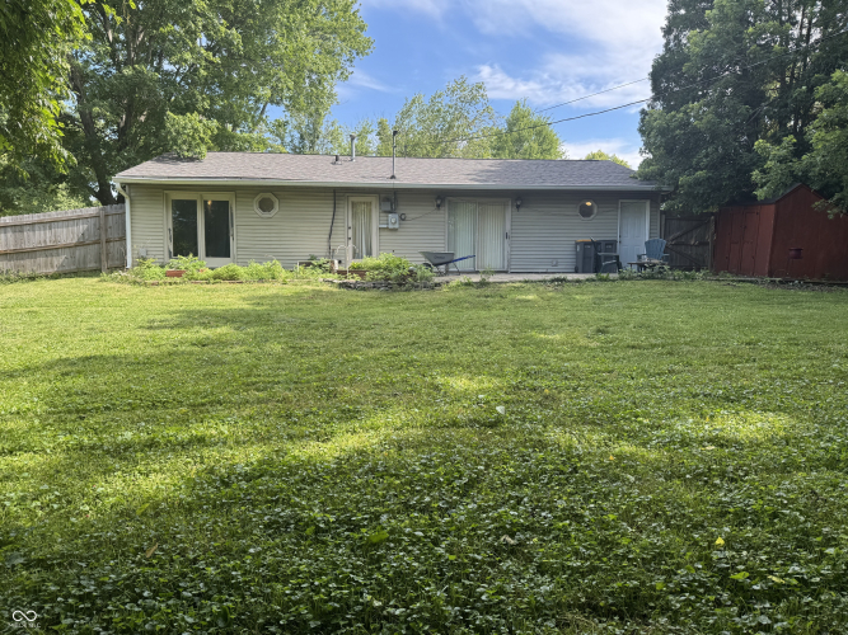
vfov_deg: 56.8
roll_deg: -0.5
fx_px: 588
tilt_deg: -5.7
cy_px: 318
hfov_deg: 71.6
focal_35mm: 24
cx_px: 424
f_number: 1.78
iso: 80
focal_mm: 6.76
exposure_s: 1/853
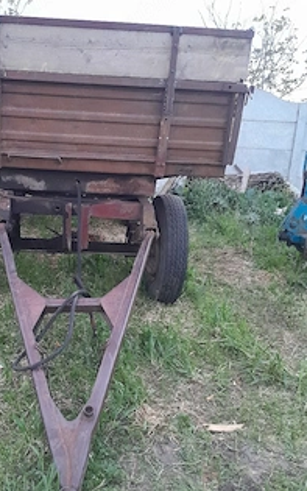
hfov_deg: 35.4
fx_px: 468
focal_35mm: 35
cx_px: 75
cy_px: 260
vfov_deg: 55.3
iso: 500
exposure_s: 1/33
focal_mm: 3.98
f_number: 1.8
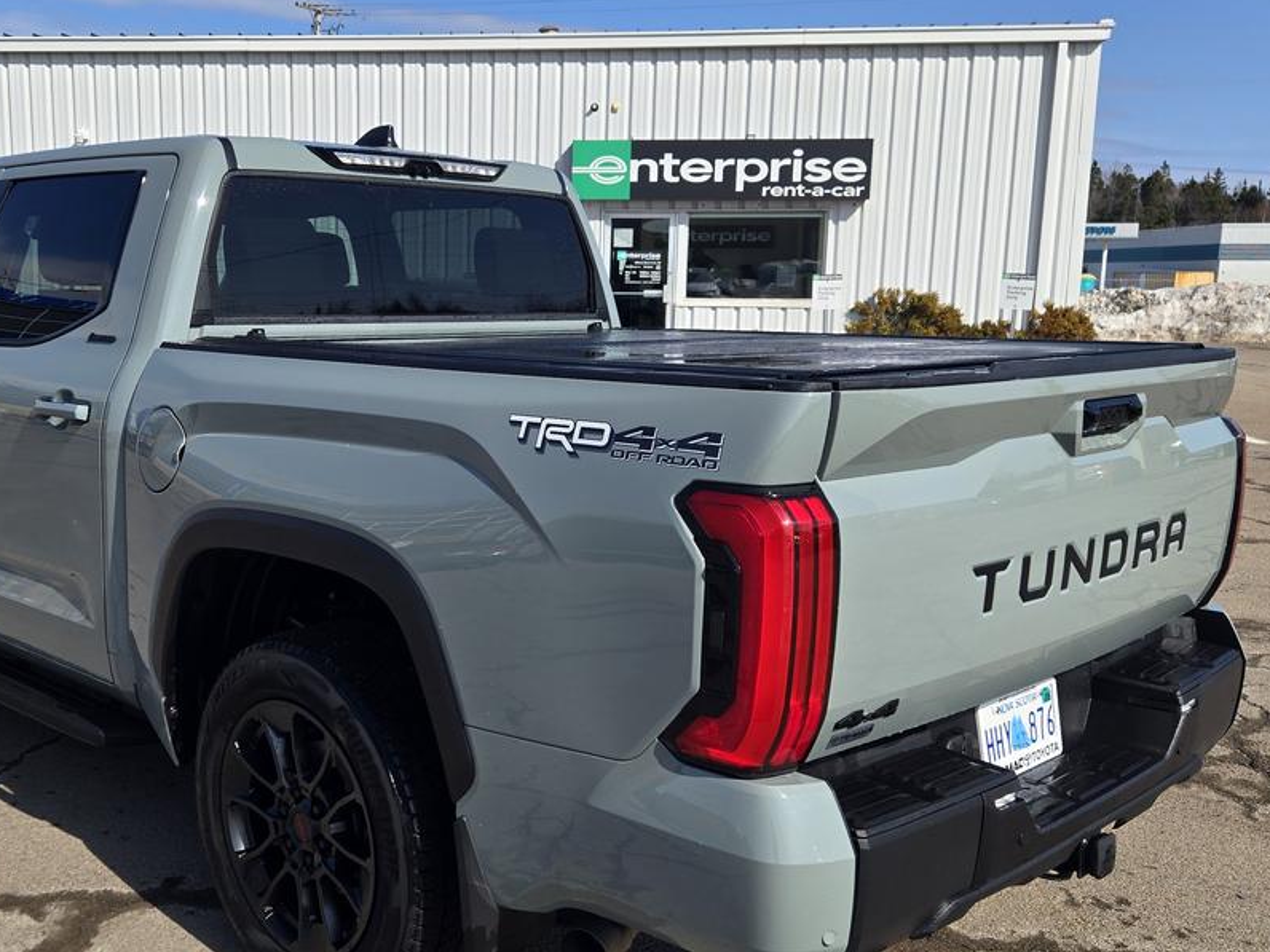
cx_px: 439
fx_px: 1357
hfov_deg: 49.4
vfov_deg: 38.7
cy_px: 494
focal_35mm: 37
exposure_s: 1/2271
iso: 25
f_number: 1.8
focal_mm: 5.4
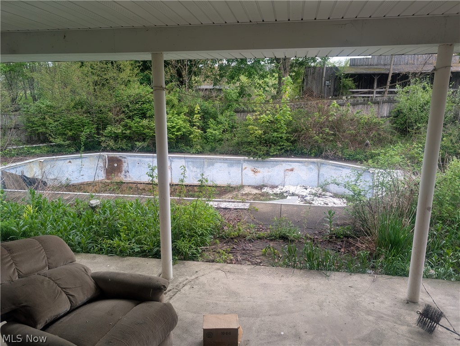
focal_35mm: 24
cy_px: 173
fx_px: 319
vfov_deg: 56.9
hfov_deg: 71.5
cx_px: 230
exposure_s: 1/113
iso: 22
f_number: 1.68
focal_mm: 6.9
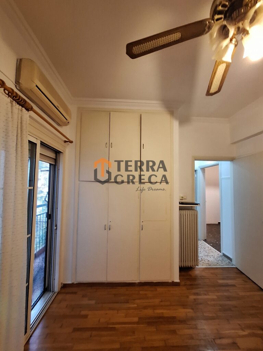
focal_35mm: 13
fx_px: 132
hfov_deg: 89.9
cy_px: 176
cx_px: 132
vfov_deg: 106.2
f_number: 2.2
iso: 320
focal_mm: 1.74
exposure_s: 1/25
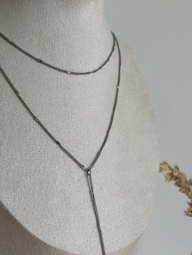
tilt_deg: +0.7
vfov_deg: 36.8
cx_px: 96
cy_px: 128
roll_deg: -1.5
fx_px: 384
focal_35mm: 52
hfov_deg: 28.0
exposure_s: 1/247
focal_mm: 5.96
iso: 32
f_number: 1.6
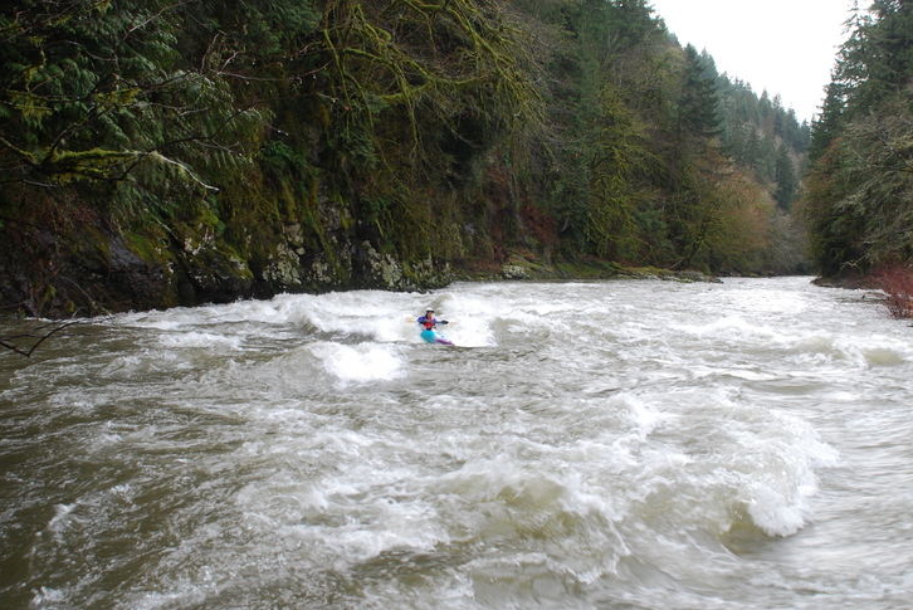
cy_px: 316
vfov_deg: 31.2
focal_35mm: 43
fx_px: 1091
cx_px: 460
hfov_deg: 45.4
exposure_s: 1/60
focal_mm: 26
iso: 400
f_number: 6.3
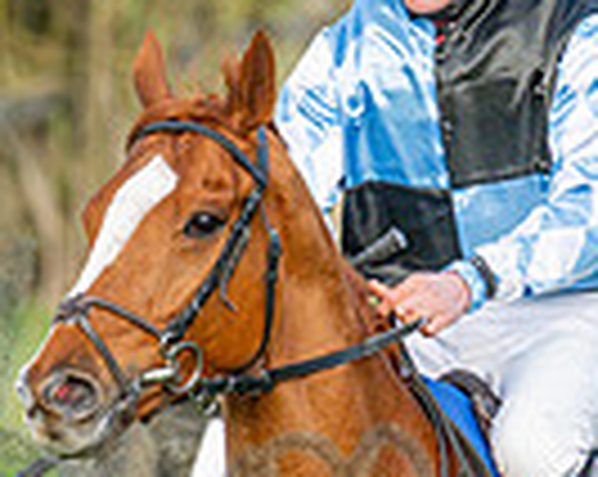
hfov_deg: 1.0
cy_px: 298
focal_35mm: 1915
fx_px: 33843
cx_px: -366
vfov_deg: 0.8
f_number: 4.5
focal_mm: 400
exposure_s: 1/2000
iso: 1000
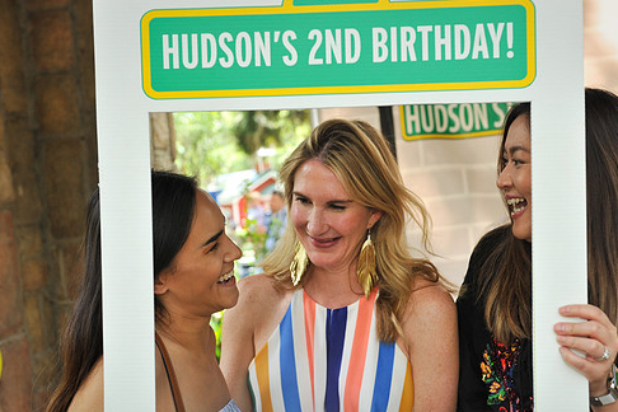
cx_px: 345
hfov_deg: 32.3
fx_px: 1064
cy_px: 243
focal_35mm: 62
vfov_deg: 21.9
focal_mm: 52
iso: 640
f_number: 5.6
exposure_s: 1/160
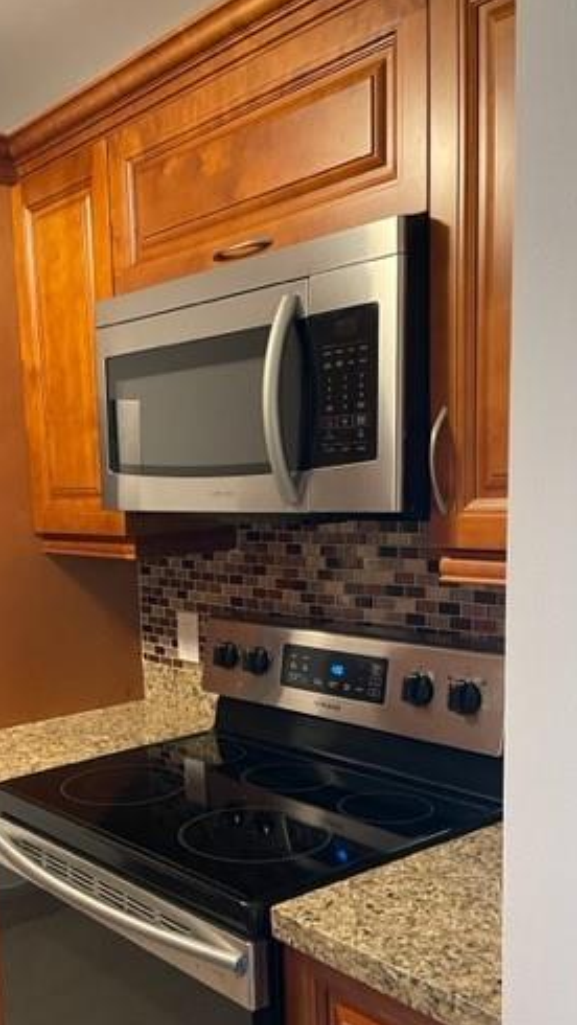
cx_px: 146
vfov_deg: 53.5
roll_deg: +4.1
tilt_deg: -8.4
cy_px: 628
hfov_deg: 31.5
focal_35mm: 37
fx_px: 1005
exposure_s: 1/60
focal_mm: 5.1
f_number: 1.6
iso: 500
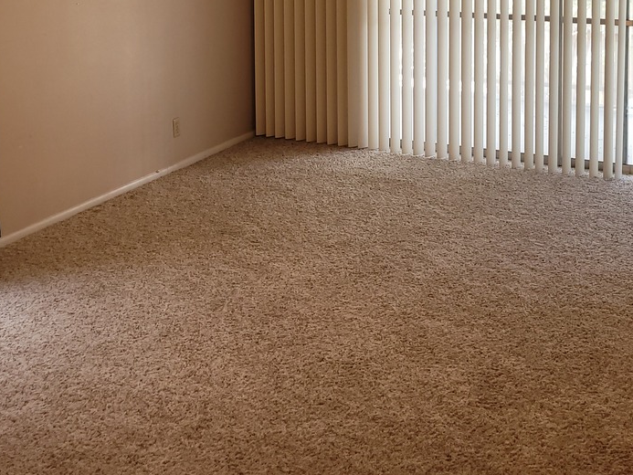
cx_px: 297
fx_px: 988
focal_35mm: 54
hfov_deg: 35.5
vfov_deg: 25.7
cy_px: 4
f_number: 1.8
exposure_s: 1/60
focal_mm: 5.4
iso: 80
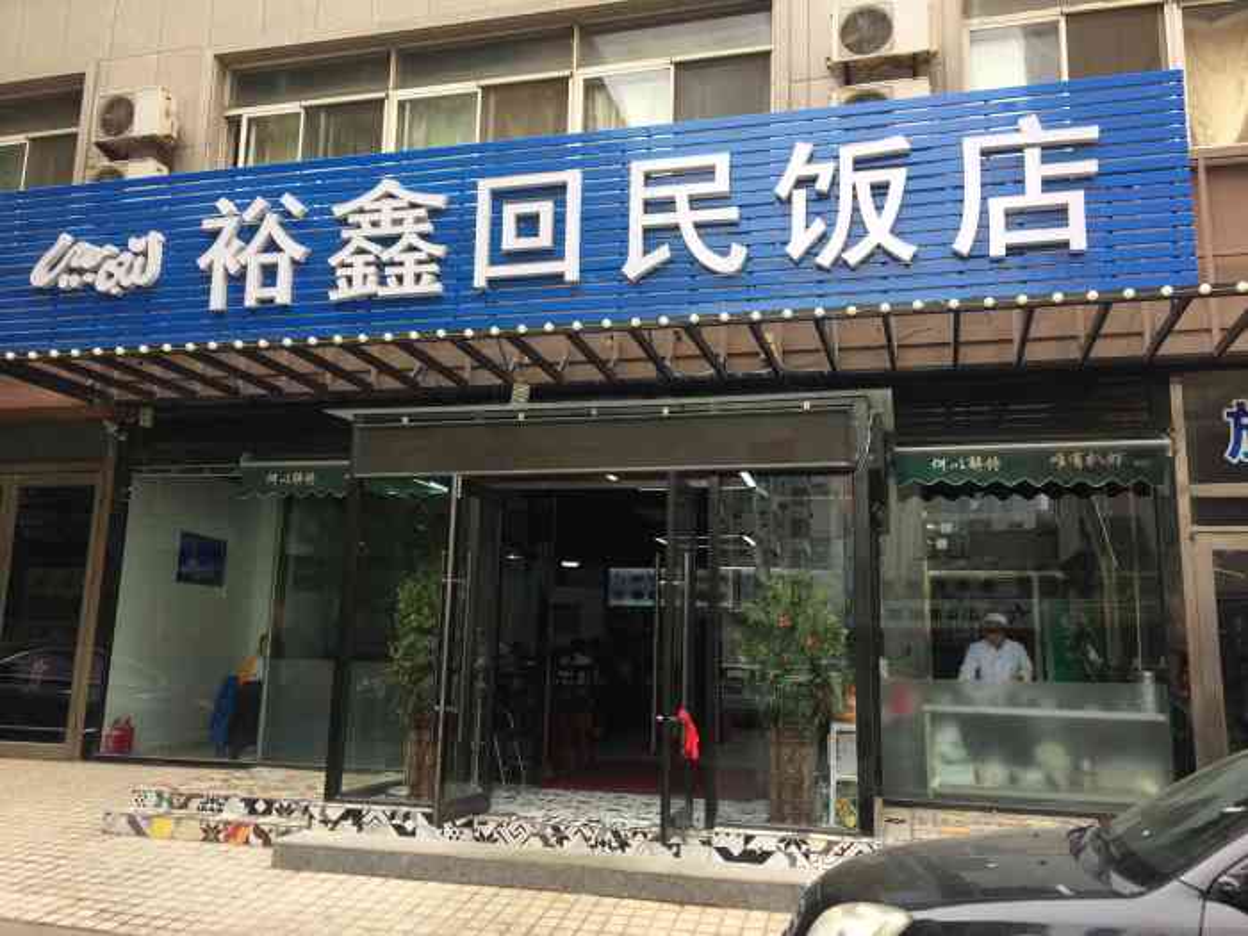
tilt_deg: +8.5
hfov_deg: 61.7
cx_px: 624
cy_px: 468
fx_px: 1046
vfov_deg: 48.2
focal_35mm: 29
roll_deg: +0.1
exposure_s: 1/331
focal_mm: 4.15
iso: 32
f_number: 2.2
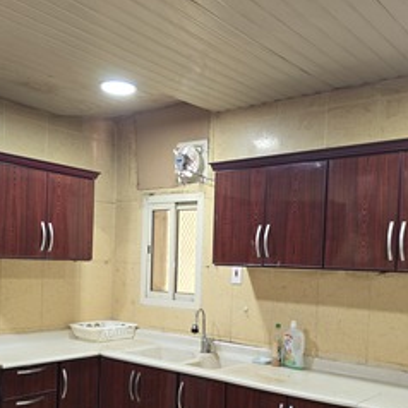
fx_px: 520
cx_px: 227
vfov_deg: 42.0
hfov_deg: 42.8
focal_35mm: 39
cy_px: 287
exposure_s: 1/24
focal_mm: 6.3
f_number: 1.7
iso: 100
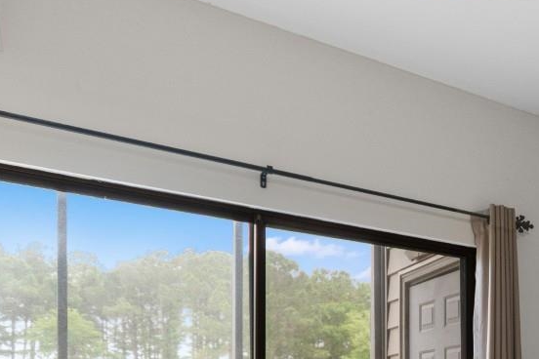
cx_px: 709
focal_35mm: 44
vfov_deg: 27.3
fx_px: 659
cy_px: 419
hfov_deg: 32.6
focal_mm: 10
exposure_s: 1/15
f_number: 4.5
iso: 100
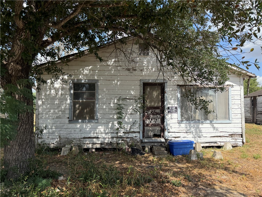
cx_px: 131
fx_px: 182
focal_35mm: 24
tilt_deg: +2.5
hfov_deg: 71.6
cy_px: 98
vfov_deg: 56.8
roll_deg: -0.9
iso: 100
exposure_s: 1/2611
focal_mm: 6.76
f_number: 1.78
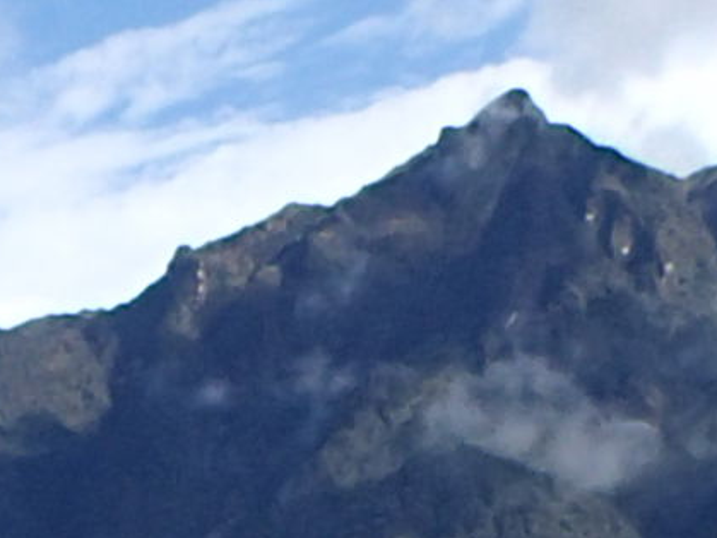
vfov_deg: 6.5
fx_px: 3955
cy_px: 2000
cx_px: -809
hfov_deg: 9.5
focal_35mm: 191
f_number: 8
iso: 100
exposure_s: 1/160
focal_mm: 4.5
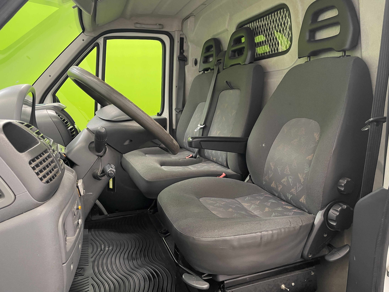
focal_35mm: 26
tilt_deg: -8.2
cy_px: 146
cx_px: 194
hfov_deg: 67.3
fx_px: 292
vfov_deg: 53.1
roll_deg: -0.5
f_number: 1.6
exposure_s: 1/50
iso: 64
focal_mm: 4.2
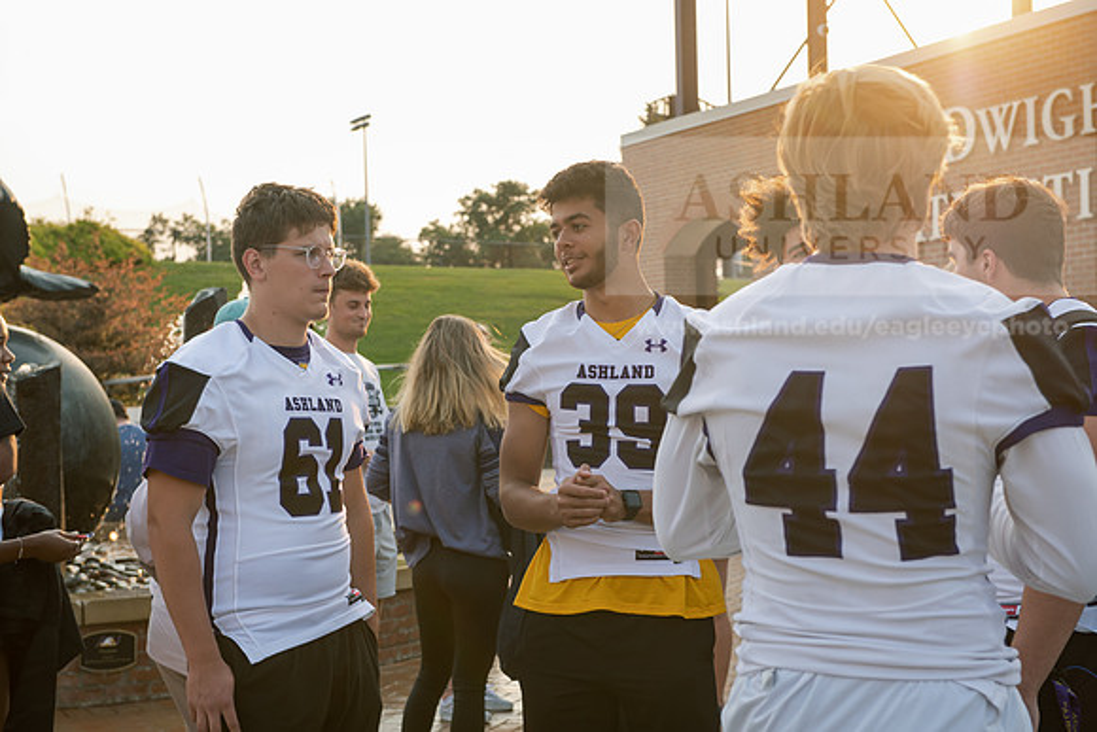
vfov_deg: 21.9
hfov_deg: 32.4
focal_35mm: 62
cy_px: 366
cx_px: 548
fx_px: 1890
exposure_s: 1/200
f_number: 6.3
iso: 250
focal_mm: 62
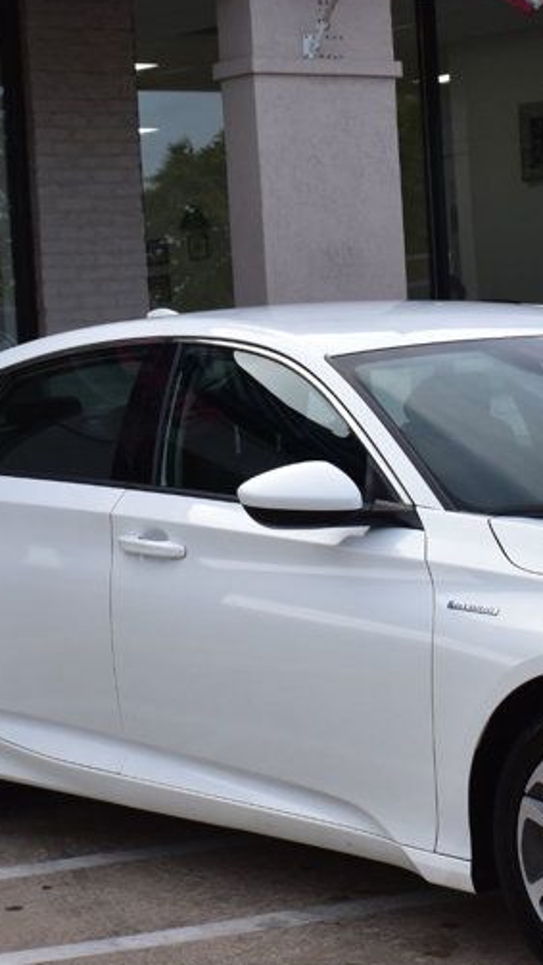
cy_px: 447
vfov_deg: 22.2
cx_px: 340
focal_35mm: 96
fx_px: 2457
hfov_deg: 12.6
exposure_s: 1/320
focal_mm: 30
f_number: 10
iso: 400
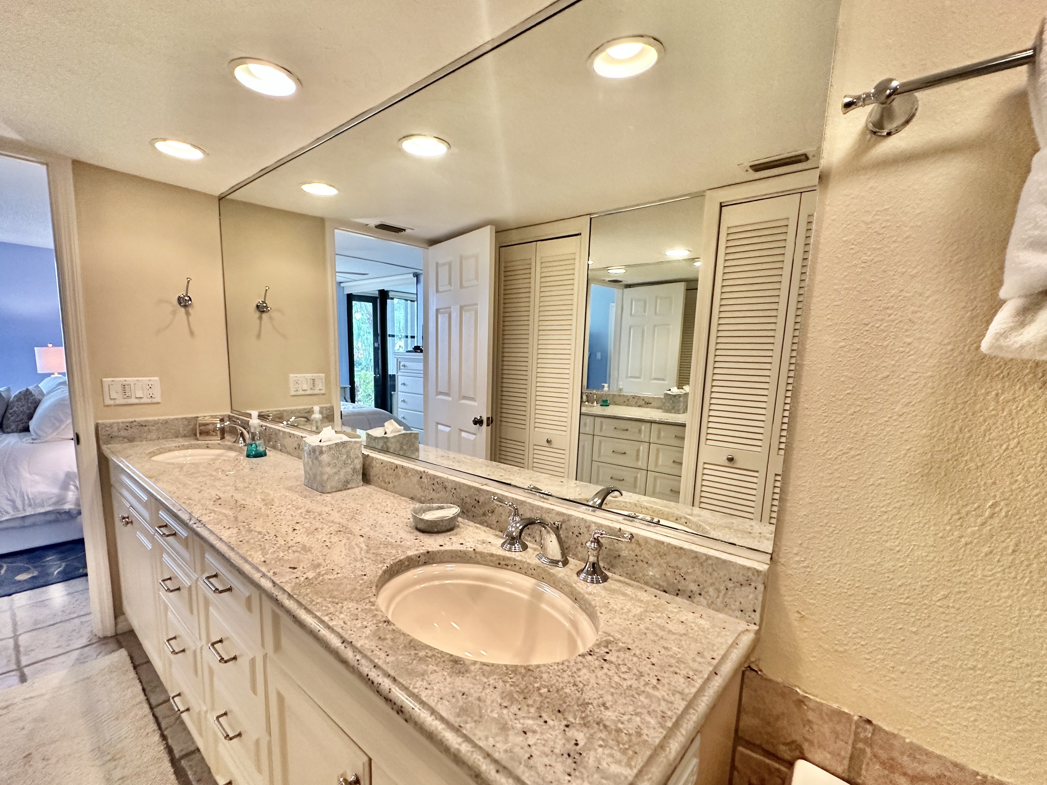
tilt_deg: -7.8
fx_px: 484
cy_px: 426
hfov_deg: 94.3
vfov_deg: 77.9
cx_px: 484
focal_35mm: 16
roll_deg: -1.7
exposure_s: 1/60
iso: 250
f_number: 2.2
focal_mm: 2.22
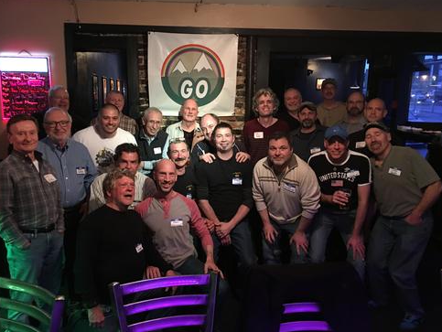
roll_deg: -0.1
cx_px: 216
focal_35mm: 30
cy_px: 168
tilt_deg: -8.4
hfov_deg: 59.9
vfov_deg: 46.9
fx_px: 383
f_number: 2.2
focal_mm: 4.15
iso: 100
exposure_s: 1/4
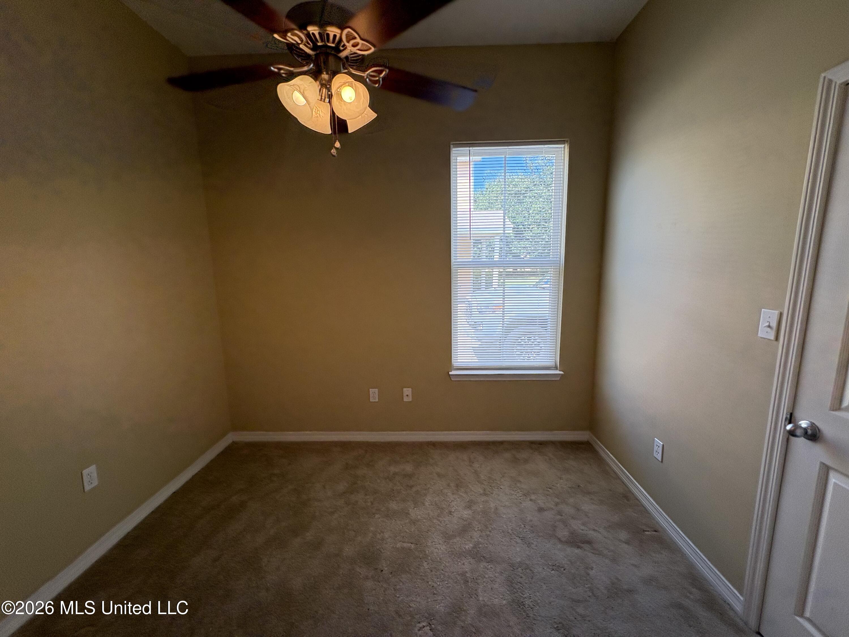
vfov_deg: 85.7
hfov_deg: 102.1
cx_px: 424
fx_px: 343
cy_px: 318
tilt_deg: -9.6
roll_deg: -0.8
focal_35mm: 14
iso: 80
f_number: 2.2
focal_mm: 2.22
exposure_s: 1/131
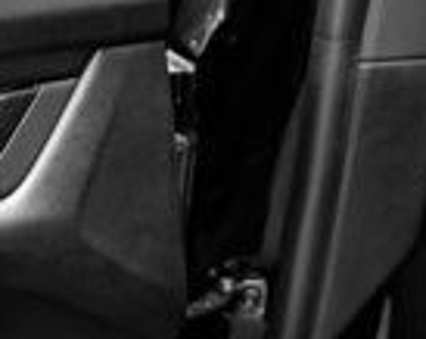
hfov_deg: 10.6
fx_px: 2214
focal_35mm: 176
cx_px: -208
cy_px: 306
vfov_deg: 8.7
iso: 1000
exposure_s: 1/160
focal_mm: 40
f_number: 3.5
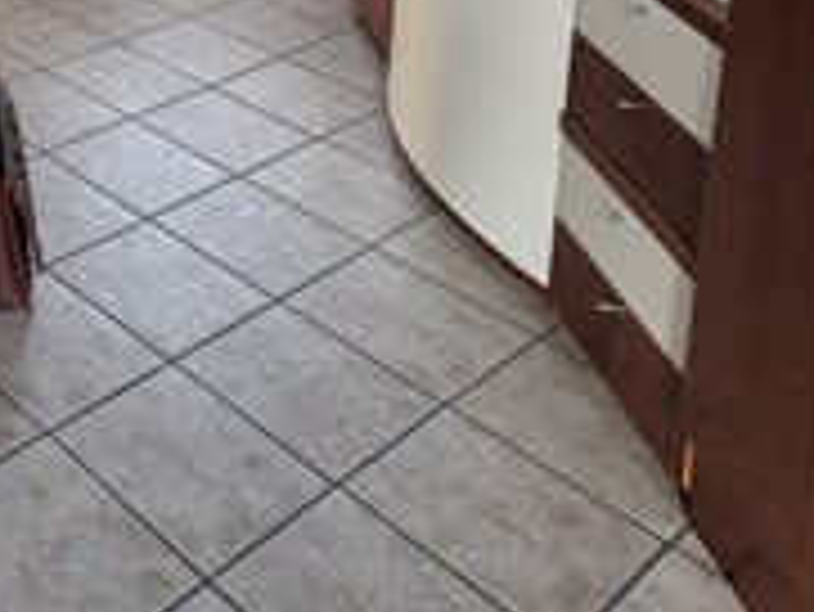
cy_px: -284
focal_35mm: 43
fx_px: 1012
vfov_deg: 25.8
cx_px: -256
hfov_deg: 32.4
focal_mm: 2.2
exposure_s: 1/50
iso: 800
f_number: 2.2
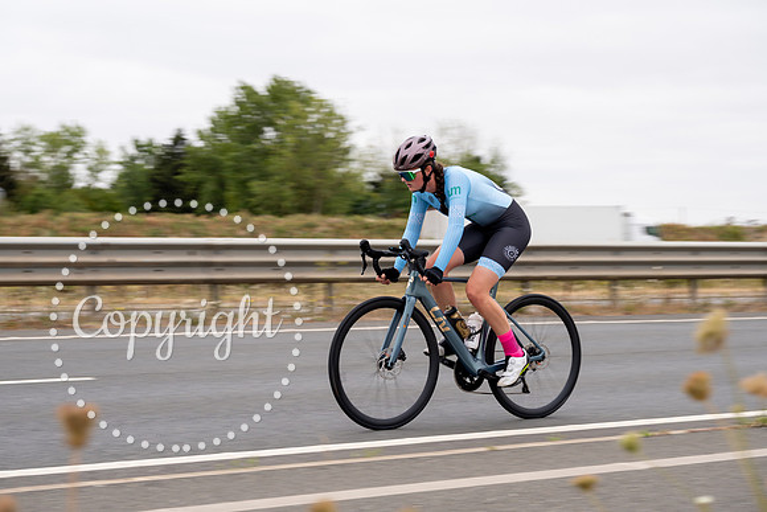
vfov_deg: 18.7
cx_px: 384
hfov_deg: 27.8
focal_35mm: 73
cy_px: 256
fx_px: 1551
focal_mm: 70
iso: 100
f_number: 6.3
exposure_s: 1/160
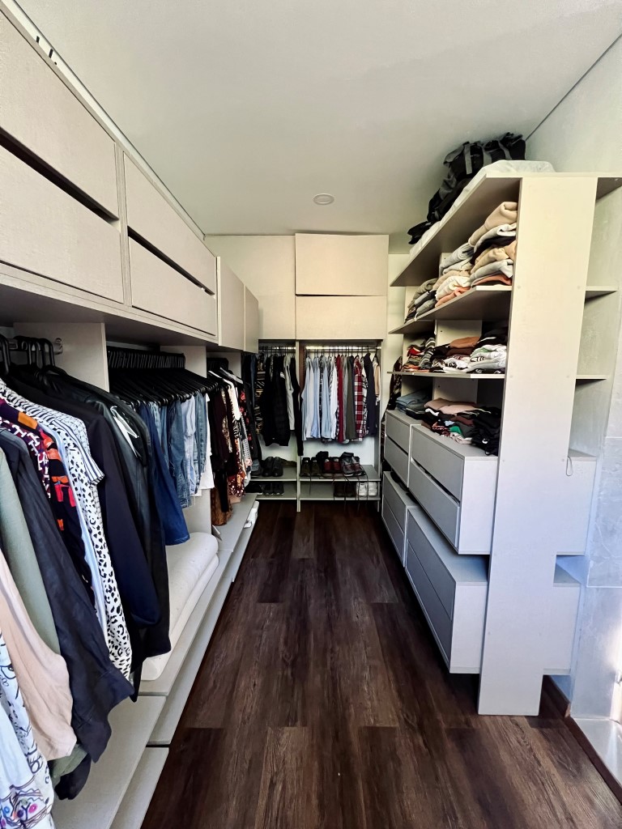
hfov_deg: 89.9
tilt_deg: -7.7
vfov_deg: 106.2
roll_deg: -0.3
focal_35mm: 13
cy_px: 414
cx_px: 311
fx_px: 311
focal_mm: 1.57
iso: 1000
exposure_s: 1/52
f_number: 1.8
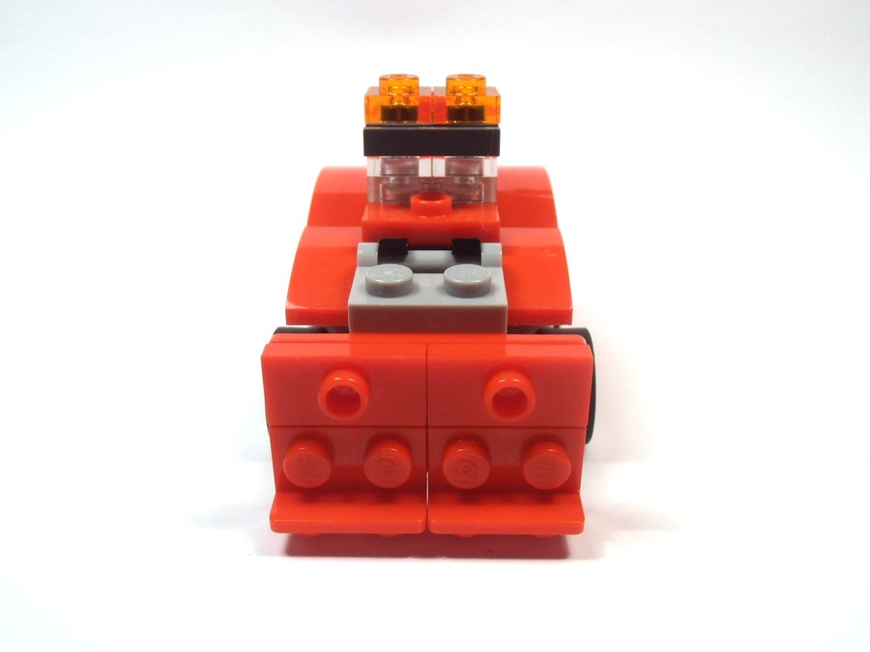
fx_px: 930
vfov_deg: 38.7
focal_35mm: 37
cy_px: 326
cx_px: 435
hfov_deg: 50.1
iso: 80
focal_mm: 6.61
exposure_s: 1/60
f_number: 3.9
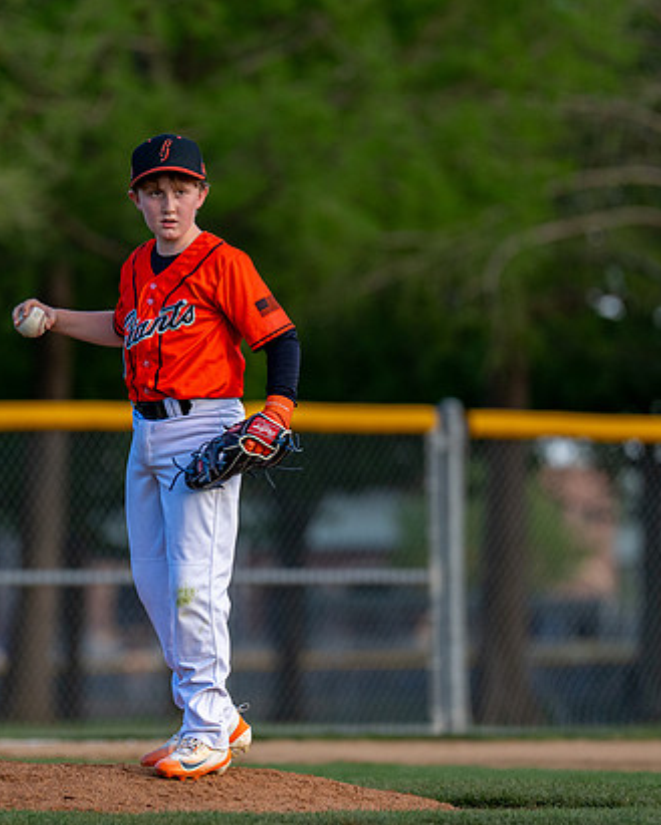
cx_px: 185
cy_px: 382
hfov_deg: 3.7
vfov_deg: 4.6
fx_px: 10316
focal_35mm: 422
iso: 400
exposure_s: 1/2500
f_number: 2.8
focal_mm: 200
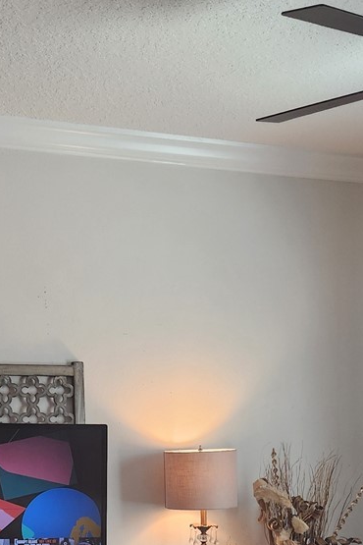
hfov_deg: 19.7
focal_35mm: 69
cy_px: 524
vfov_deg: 27.8
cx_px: 115
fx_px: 1044
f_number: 1.8
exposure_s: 1/120
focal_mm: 5.4
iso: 160
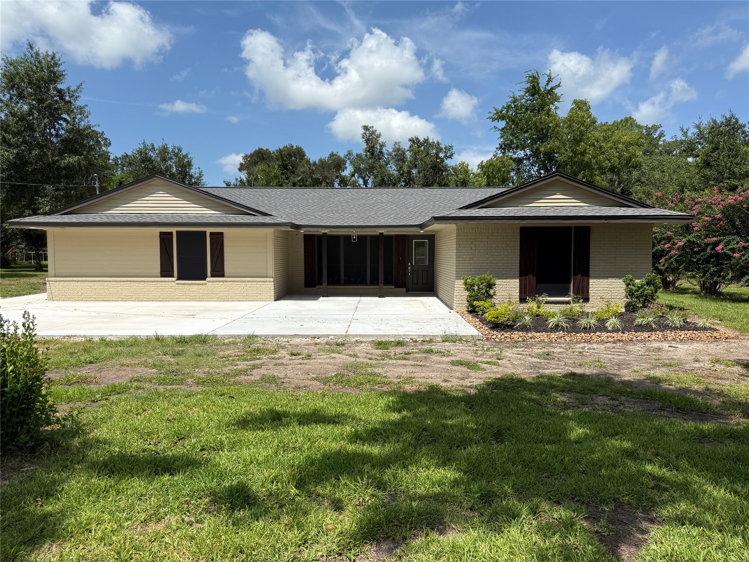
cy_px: 281
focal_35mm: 24
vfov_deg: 56.8
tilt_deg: -2.6
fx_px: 519
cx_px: 374
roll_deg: +0.1
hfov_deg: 71.6
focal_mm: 6.76
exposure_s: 1/5714
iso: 80
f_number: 1.78
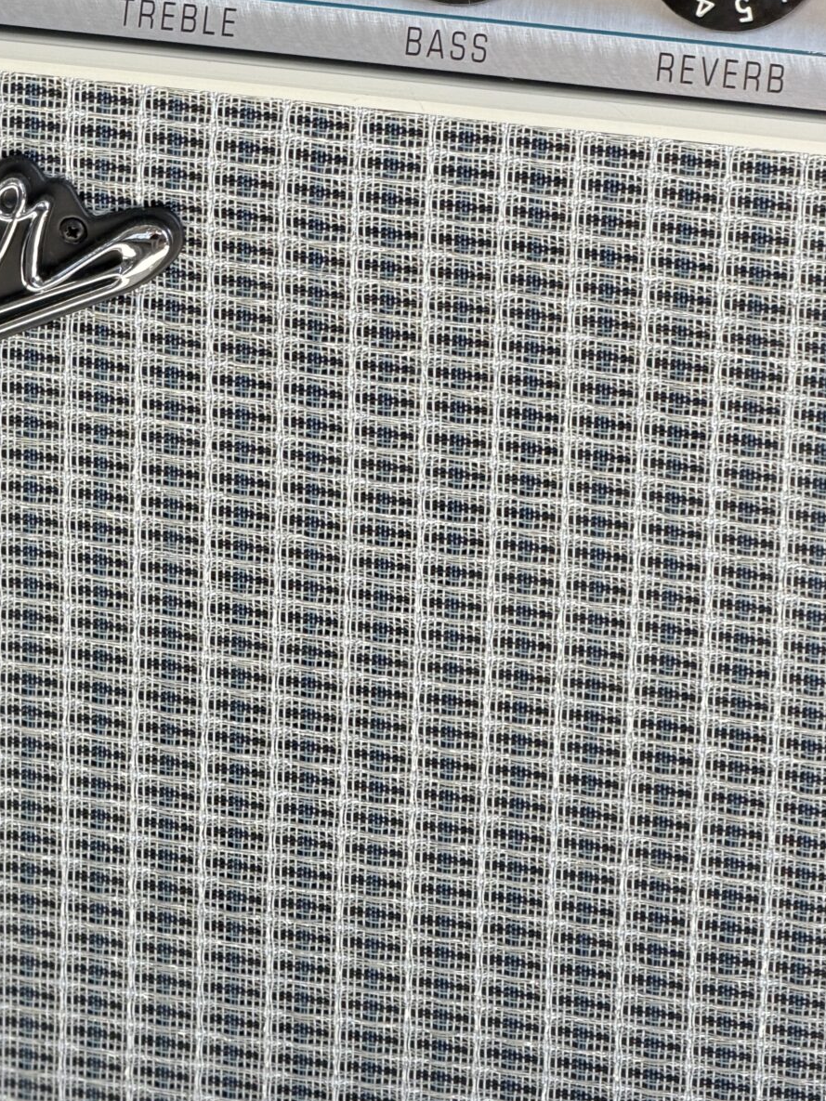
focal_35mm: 216
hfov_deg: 6.9
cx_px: 36
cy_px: 29
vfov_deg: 9.1
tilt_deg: -25.5
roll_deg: -0.5
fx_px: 6871
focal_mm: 16.89
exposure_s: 1/121
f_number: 2.8
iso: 100
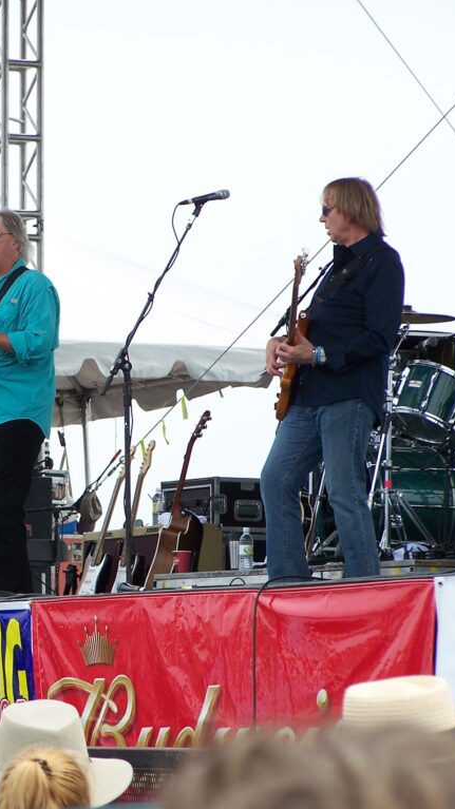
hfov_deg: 4.9
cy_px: 404
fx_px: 5280
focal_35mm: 246
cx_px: -4
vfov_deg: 8.8
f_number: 3.2
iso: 80
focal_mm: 28
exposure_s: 1/500
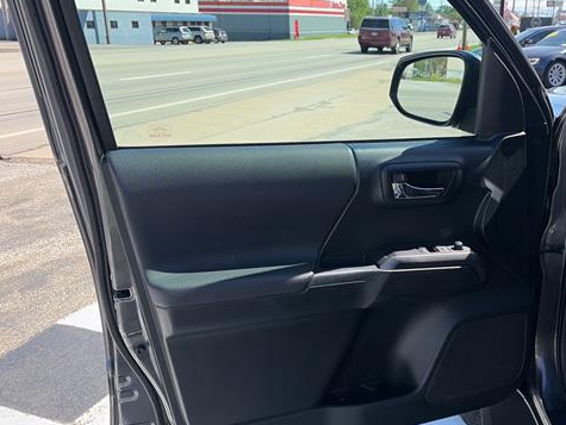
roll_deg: +0.2
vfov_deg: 40.7
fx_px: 573
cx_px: 359
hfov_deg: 52.0
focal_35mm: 35
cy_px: 235
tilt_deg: -20.3
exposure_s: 1/1135
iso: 50
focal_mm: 5.96
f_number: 1.6
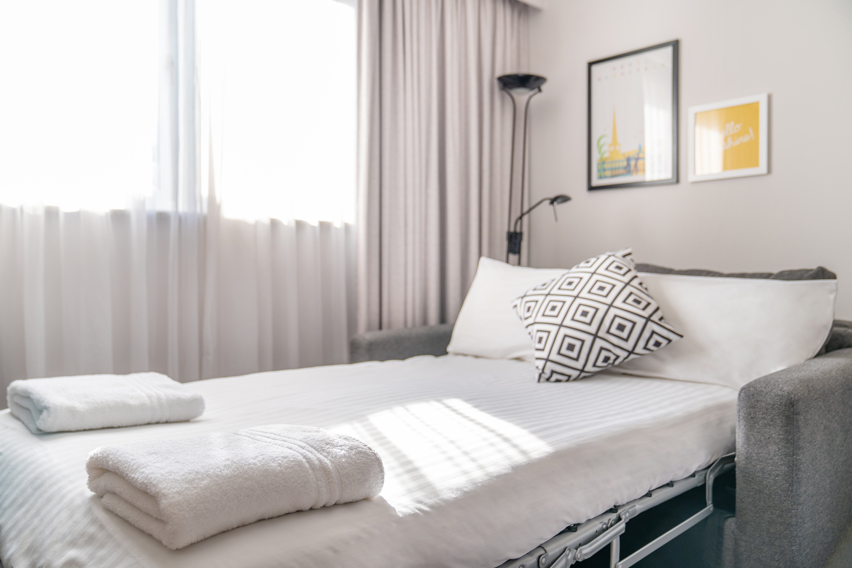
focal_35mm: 28
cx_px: 426
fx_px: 663
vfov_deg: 46.4
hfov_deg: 65.5
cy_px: 284
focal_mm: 28
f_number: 2.8
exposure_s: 1/125
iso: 100
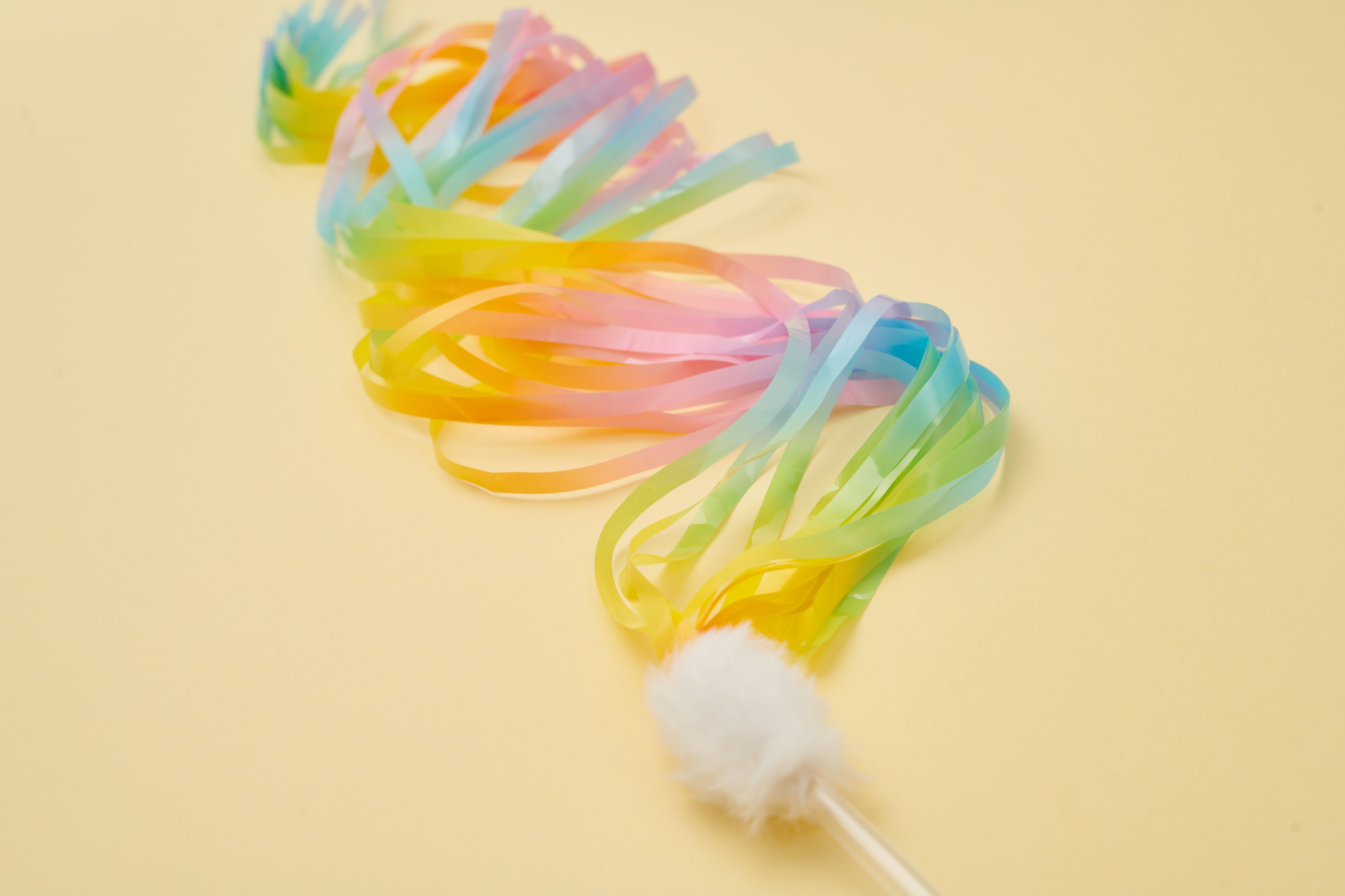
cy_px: 448
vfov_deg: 27.0
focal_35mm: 50
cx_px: 672
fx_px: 1868
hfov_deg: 39.6
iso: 80
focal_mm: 50
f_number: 8
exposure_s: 1/125
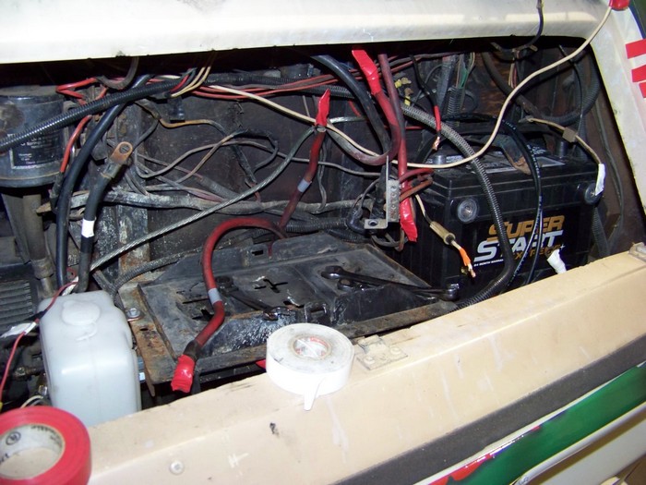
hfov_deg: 51.4
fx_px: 672
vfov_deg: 39.7
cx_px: 323
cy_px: 242
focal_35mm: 36
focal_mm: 5.85
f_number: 2.8
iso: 200
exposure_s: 1/30
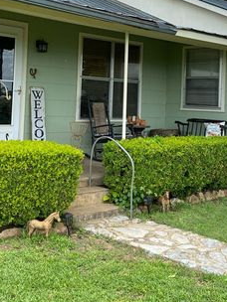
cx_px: 106
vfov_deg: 33.3
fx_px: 498
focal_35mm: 57
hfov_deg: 25.7
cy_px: 86
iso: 32
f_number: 1.8
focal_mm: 4.25
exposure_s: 1/890
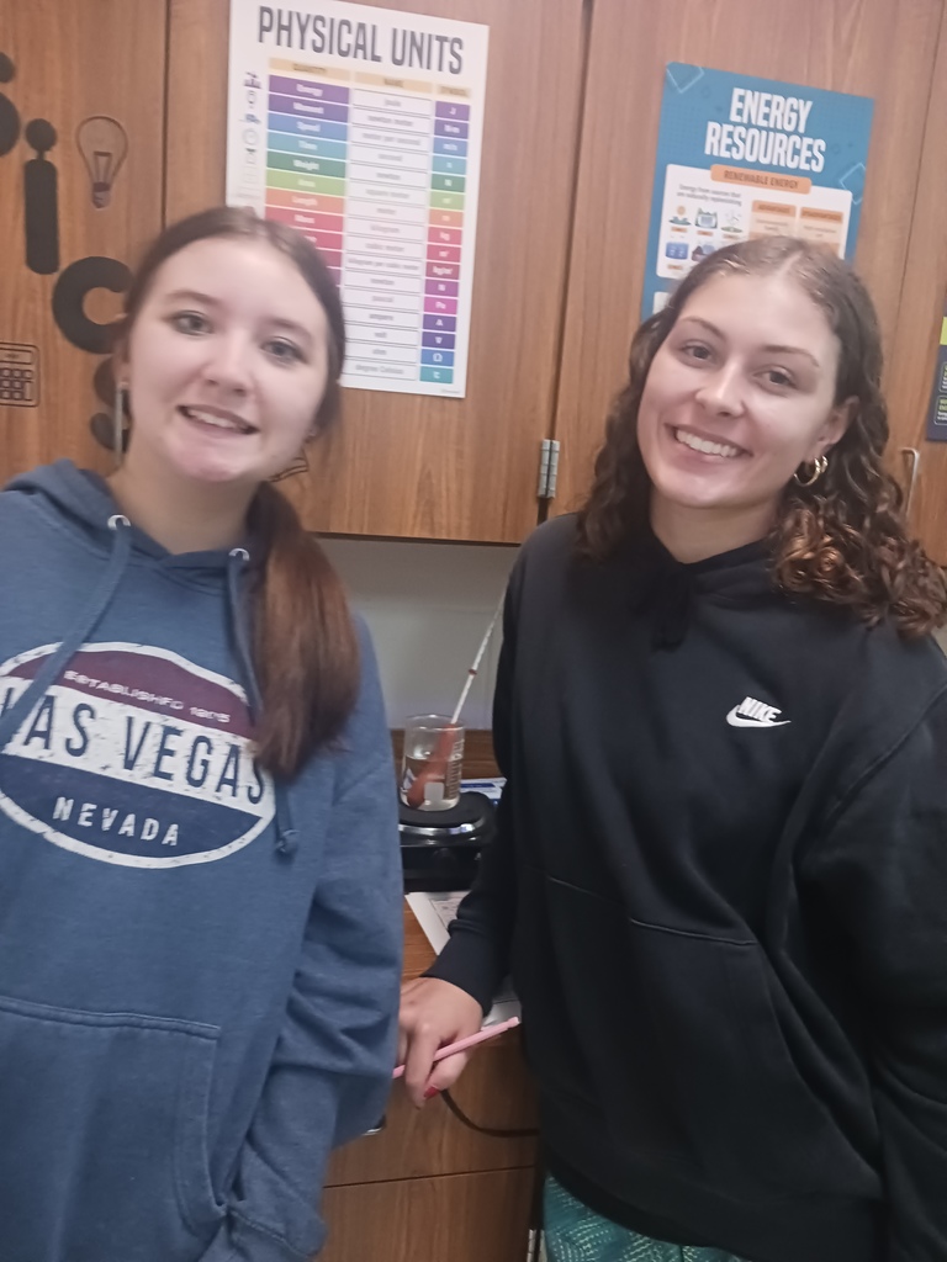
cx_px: 474
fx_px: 985
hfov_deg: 51.4
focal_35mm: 27
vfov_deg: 65.3
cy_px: 631
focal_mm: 4
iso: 1000
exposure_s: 1/15
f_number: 1.8
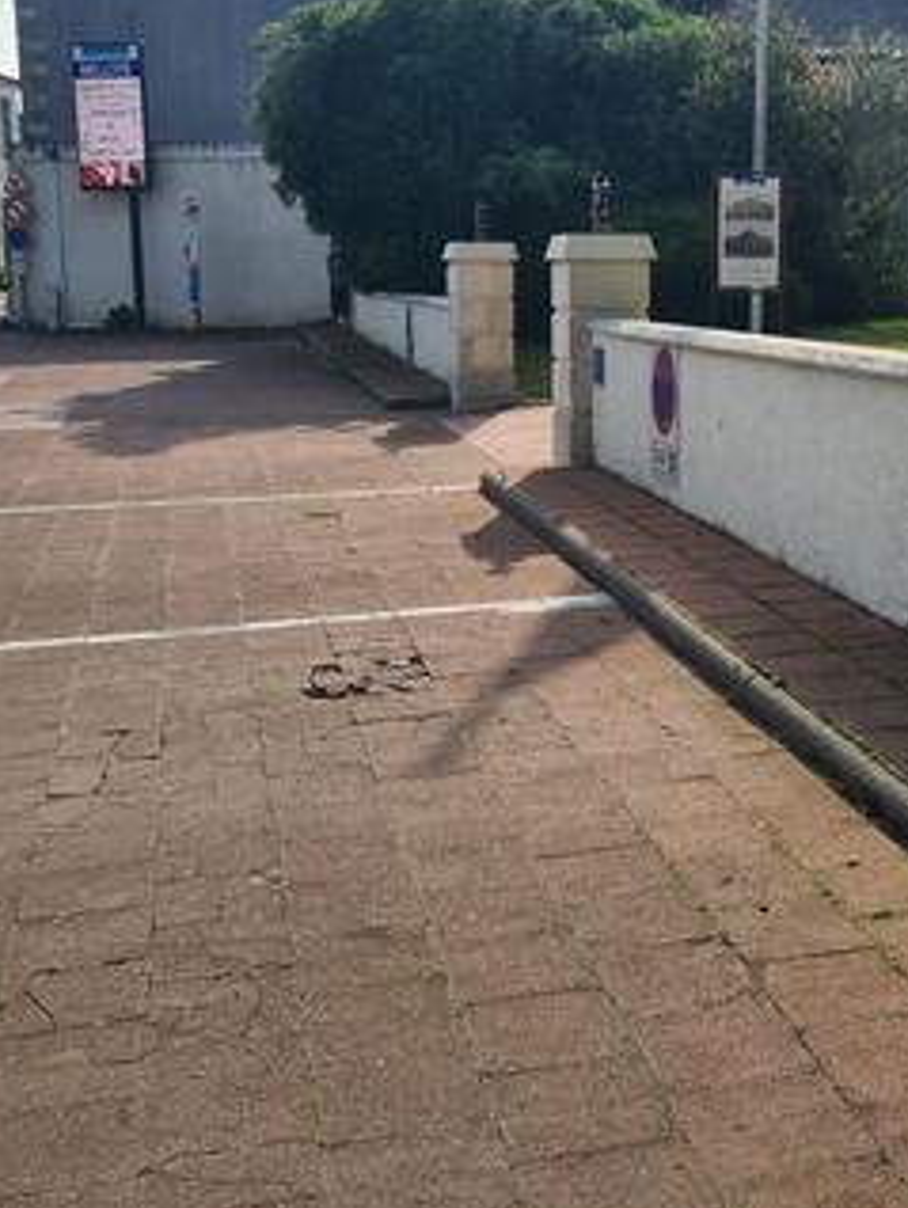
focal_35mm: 49
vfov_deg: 38.8
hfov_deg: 29.6
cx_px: 574
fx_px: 1711
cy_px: 520
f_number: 1.8
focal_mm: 5.4
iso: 50
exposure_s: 1/2872
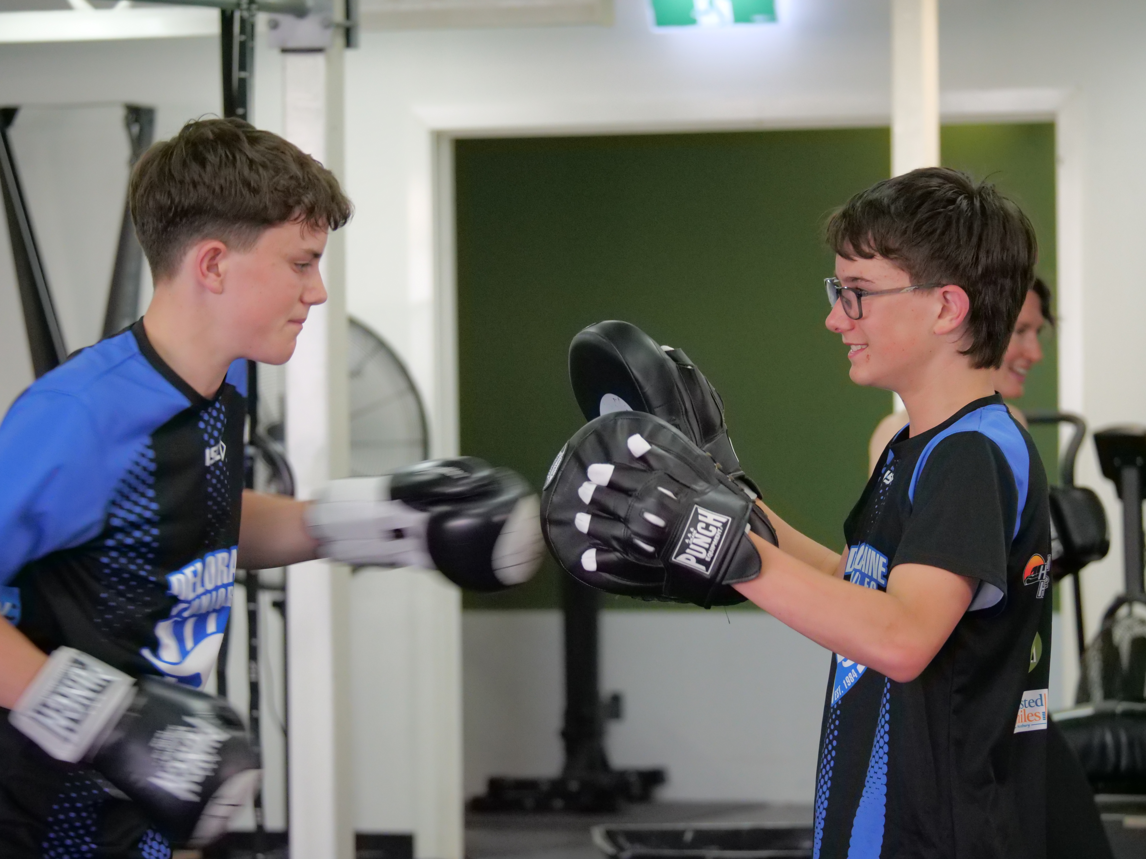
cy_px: 430
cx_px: 573
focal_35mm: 200
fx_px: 6621
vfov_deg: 7.4
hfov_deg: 9.9
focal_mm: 100
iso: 3200
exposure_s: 1/160
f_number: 4.5
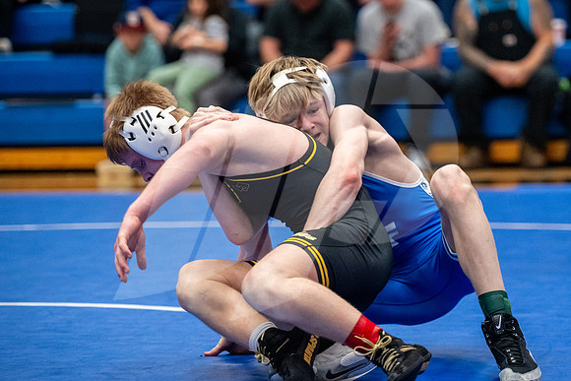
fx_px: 2702
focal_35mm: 170
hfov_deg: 12.1
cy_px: 143
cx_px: 330
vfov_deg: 8.1
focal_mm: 135
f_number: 2.8
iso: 5000
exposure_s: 1/800
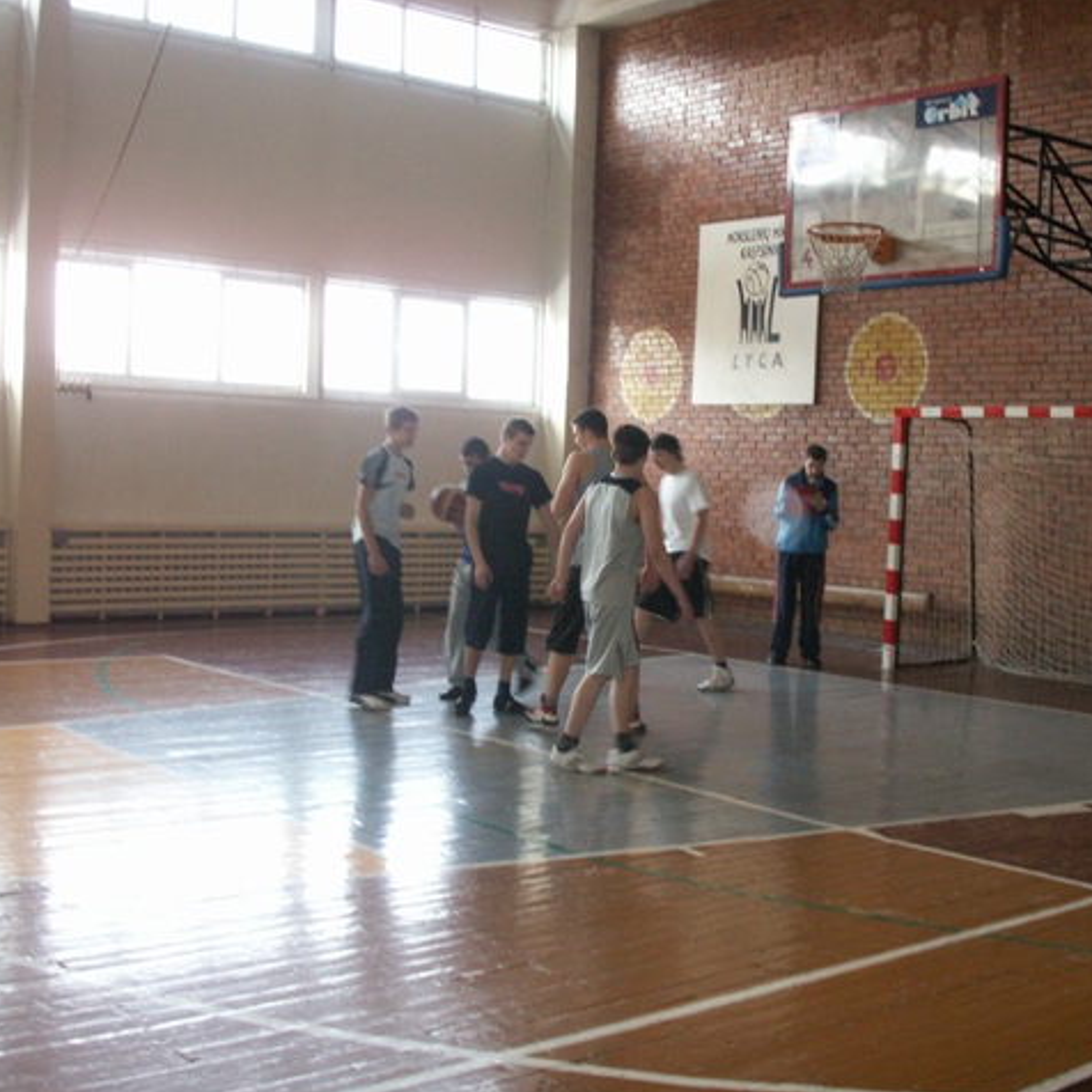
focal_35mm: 44
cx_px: 697
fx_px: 1570
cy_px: 546
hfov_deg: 38.1
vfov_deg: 38.3
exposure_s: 1/40
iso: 160
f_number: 3.5
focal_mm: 7.7
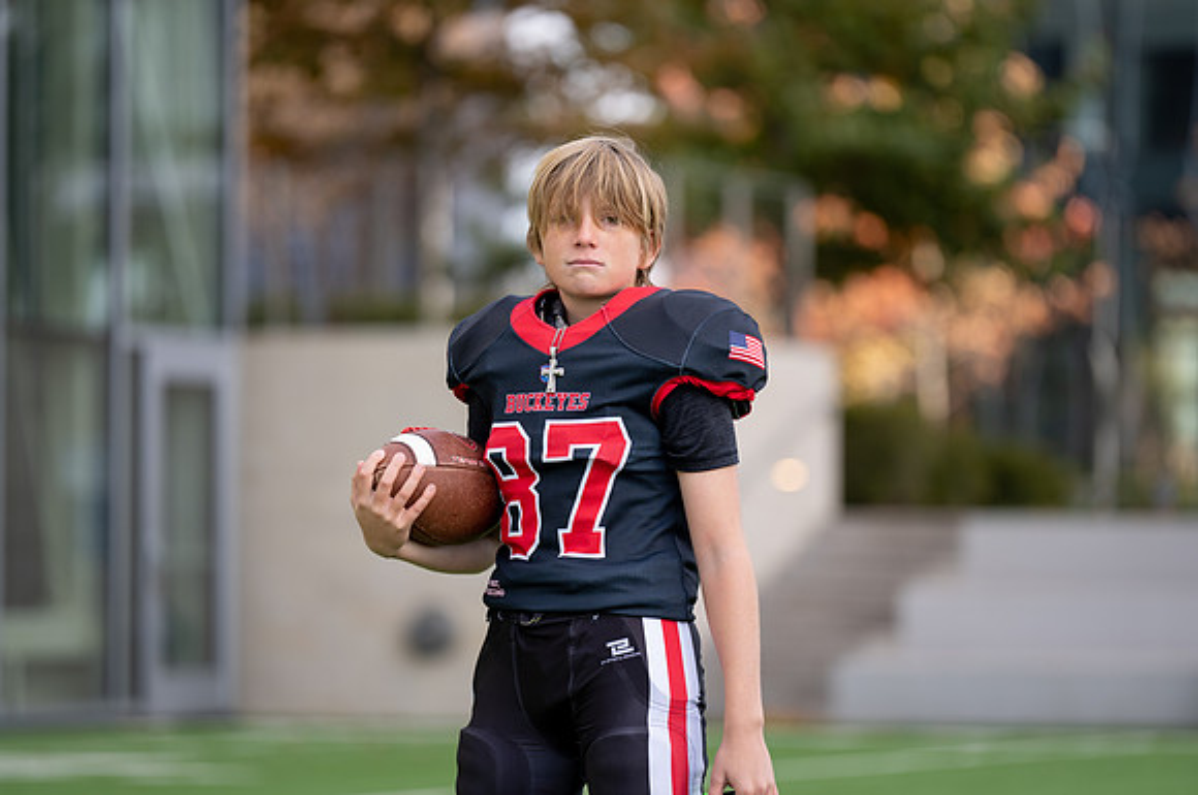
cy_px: 386
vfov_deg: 7.7
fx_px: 5935
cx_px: 615
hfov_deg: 11.5
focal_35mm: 179
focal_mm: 167
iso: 100
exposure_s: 1/320
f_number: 2.8
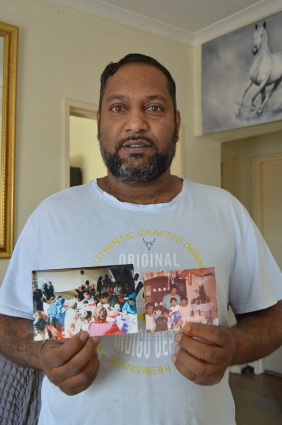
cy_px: 212
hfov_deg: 38.3
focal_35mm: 34
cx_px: 141
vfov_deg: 55.1
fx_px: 406
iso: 400
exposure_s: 1/60
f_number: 4
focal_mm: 23
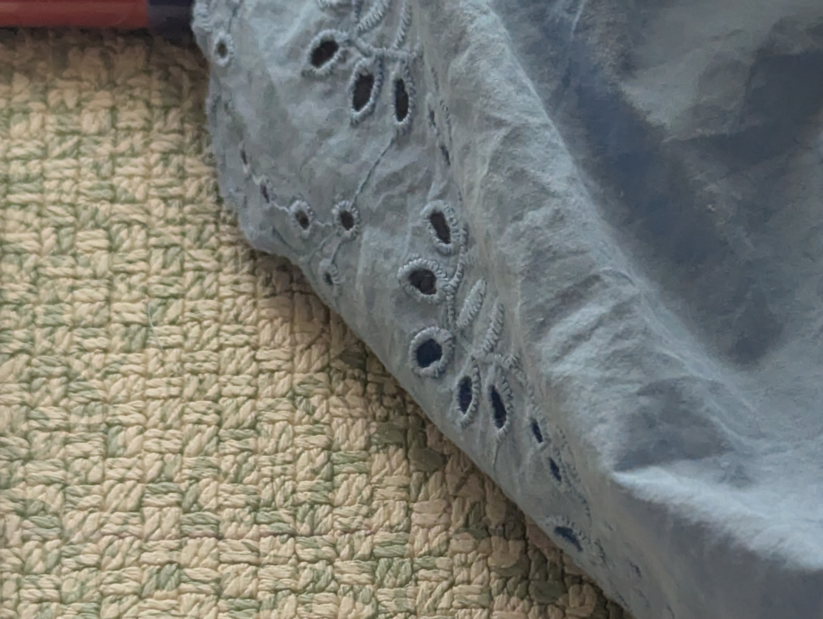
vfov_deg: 12.5
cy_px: 349
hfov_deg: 16.4
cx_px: 668
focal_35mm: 119
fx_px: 2833
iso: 298
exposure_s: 1/193
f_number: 1.85
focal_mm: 6.81
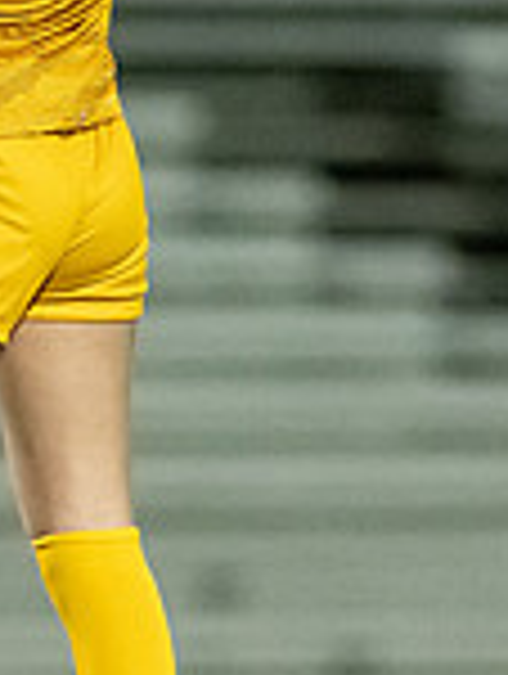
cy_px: 686
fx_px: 35297
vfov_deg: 1.1
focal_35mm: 1809
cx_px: -112
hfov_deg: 0.8
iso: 14400
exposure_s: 1/1000
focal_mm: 300
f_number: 2.8
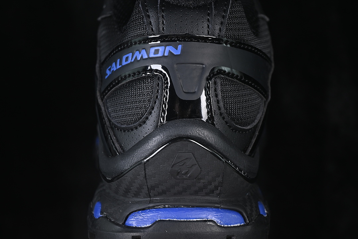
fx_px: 746
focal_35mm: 75
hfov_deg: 27.0
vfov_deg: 18.2
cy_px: 120
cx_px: 179
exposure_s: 1/50
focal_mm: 50
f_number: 6.3
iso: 160
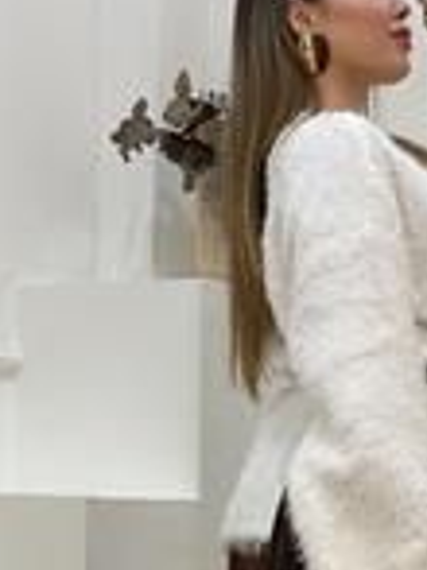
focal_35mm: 146
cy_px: 537
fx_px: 2405
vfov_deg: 13.4
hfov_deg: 10.1
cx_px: 314
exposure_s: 1/100
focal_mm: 6
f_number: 2
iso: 64
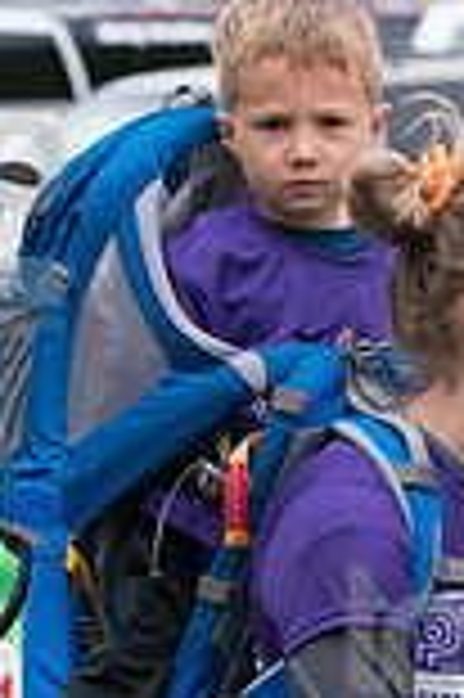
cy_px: 689
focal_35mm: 586
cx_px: 453
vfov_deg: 3.5
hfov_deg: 2.3
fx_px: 11354
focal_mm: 135
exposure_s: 1/1250
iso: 3200
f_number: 7.1
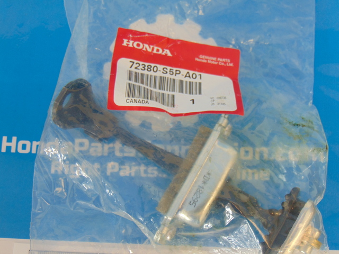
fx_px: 490
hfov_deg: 38.2
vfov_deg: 29.1
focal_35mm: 50
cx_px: 170
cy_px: 127
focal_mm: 9
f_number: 3.5
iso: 80
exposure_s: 1/40
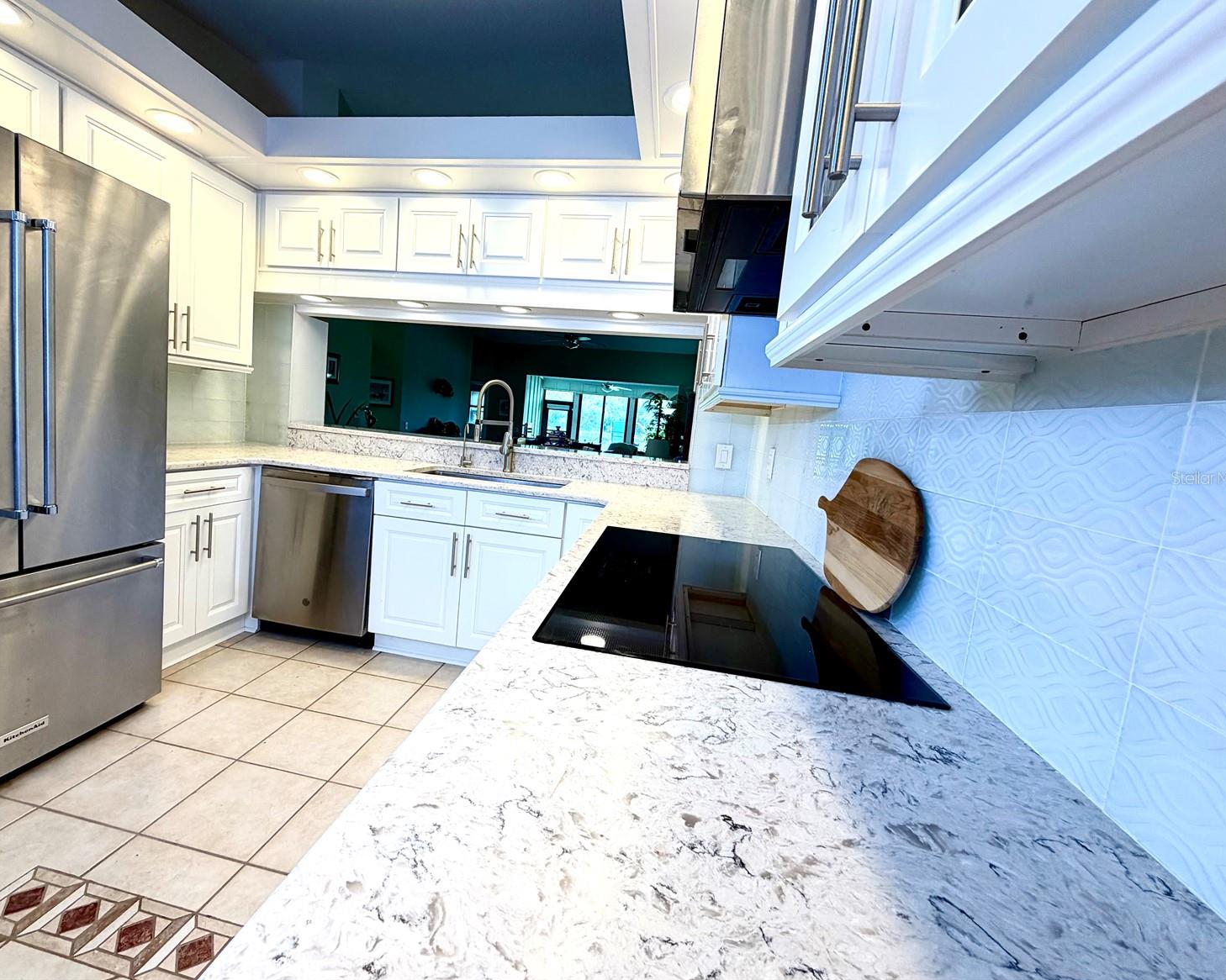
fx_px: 544
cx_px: 578
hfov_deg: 96.7
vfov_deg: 84.0
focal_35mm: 15
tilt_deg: -6.1
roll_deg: -4.3
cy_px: 477
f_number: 2.2
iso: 80
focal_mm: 2.22
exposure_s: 1/120
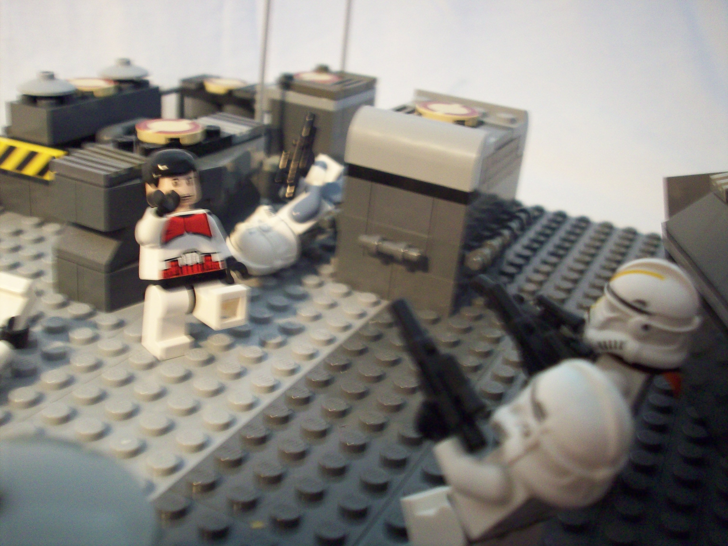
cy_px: 273
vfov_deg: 38.7
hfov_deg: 50.1
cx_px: 364
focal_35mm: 37
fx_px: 778
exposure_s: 1/10.7
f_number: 2.8
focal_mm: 6.2
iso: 160
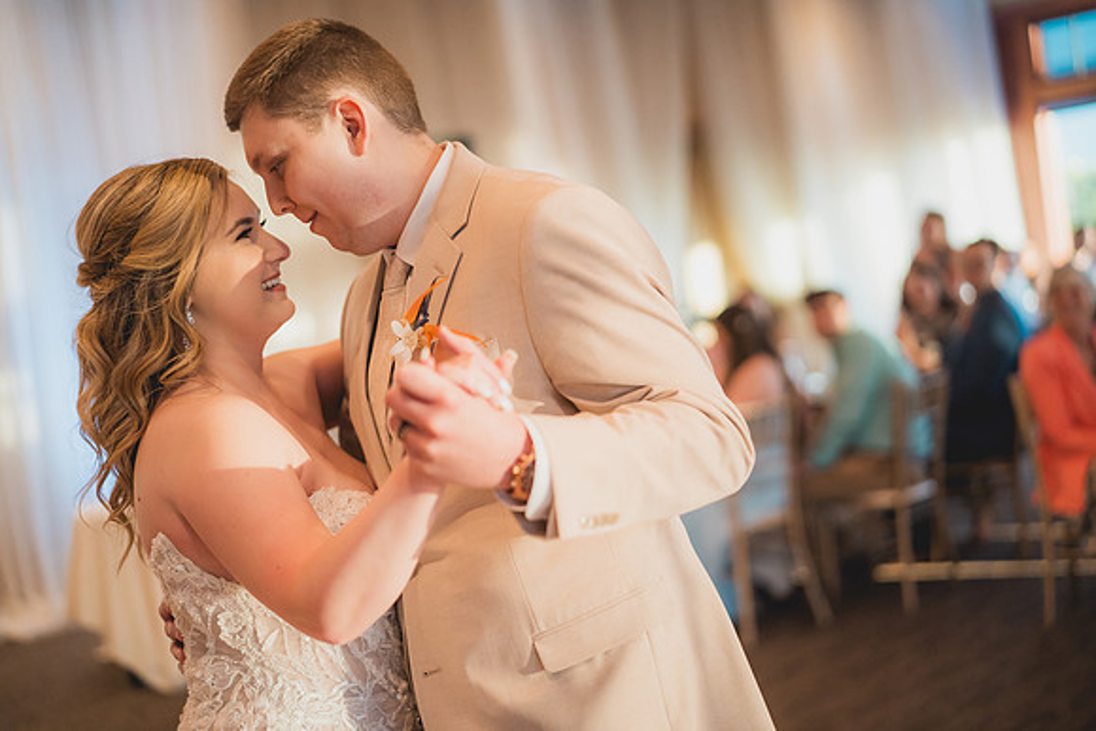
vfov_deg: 27.0
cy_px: 366
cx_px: 548
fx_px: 1523
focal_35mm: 50
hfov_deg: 39.6
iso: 1250
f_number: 1.4
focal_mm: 50
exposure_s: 1/1000
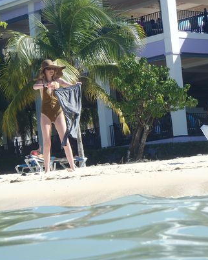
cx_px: 153
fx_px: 932
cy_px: 122
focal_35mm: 121
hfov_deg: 12.7
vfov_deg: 15.9
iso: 80
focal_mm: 14
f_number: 5.9
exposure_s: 1/200
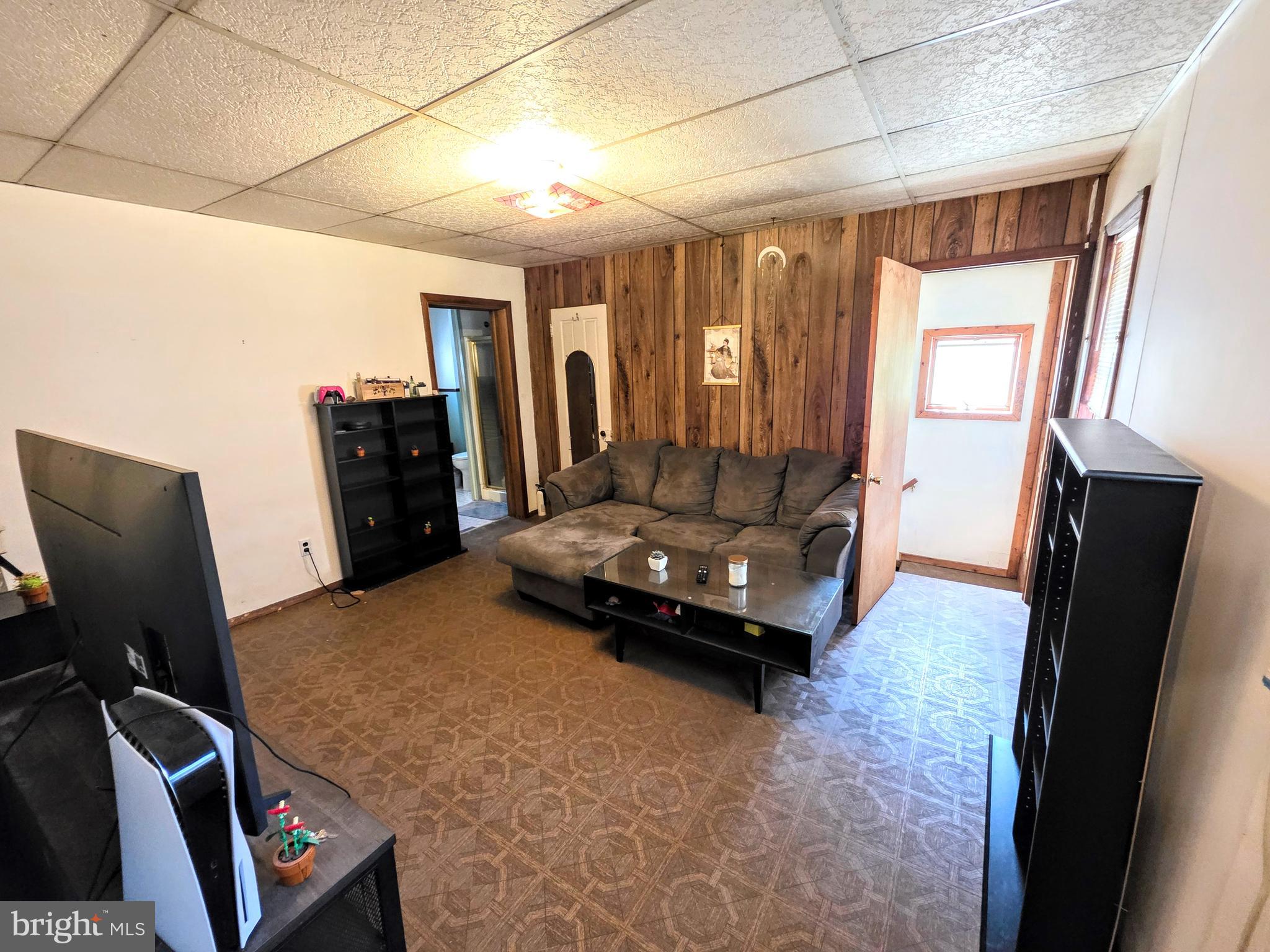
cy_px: 476
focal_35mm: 13
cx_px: 635
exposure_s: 1/60
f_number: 1.9
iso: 640
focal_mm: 2.2
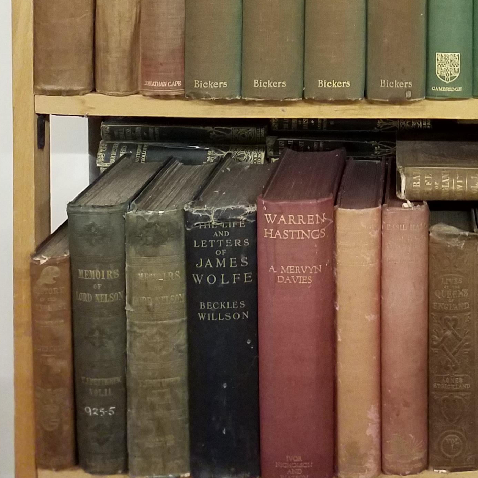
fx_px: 875
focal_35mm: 56
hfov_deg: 29.5
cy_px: -68
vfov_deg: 27.5
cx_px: 416
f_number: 1.9
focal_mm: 3.6
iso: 320
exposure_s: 1/25
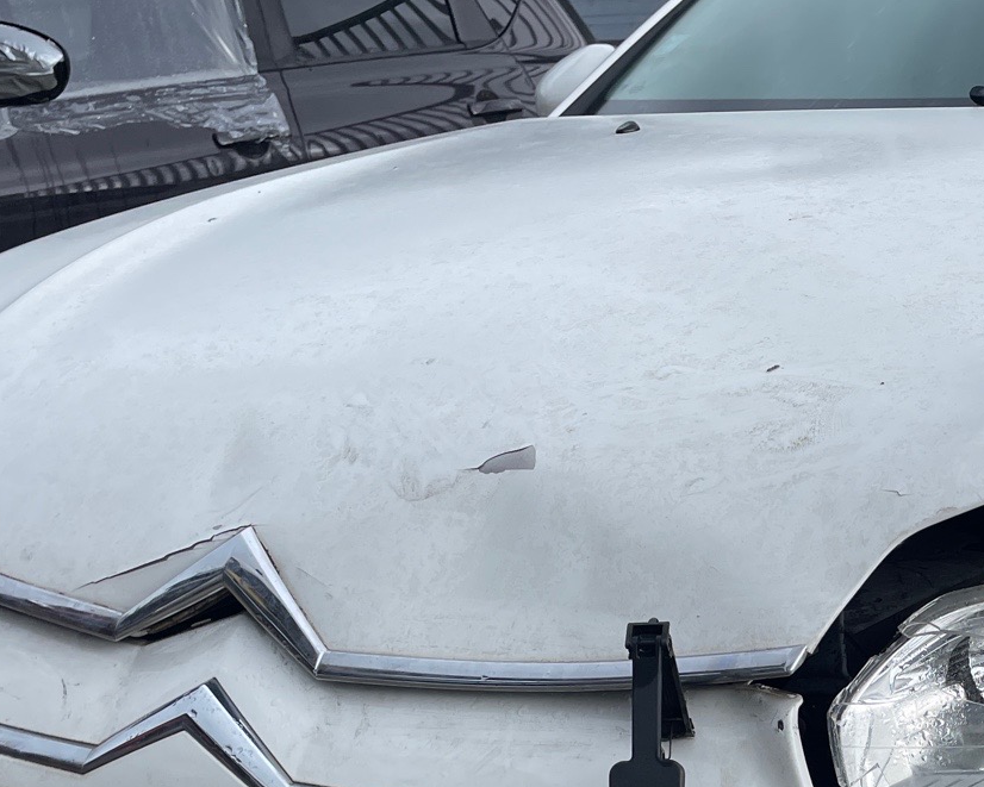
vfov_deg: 24.2
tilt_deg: -22.4
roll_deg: +2.3
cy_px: 855
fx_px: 1718
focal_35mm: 59
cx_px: 885
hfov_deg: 30.5
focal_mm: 4.2
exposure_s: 1/1247
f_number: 1.6
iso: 32
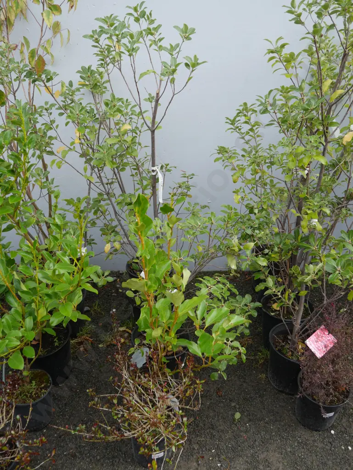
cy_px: 235
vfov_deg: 56.8
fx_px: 435
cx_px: 176
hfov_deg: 44.2
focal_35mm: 32
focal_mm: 16
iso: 200
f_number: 4
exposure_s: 1/125
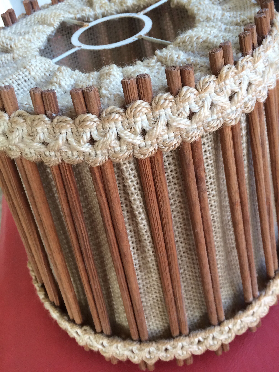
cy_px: 186
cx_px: 140
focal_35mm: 29
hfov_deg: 48.2
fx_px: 312
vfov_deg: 61.7
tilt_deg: -47.4
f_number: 2.2
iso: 40
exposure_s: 1/33
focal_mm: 4.15
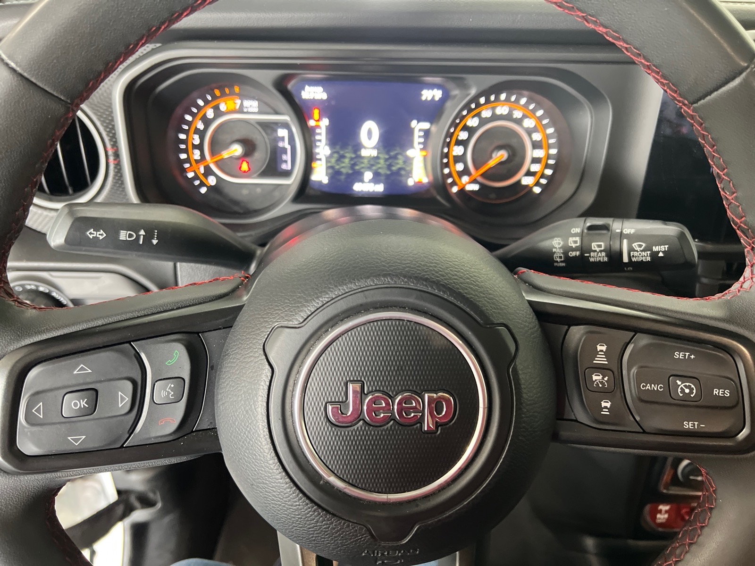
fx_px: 567
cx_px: 378
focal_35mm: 26
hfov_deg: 67.3
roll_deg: -3.1
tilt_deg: -32.9
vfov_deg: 53.1
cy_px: 283
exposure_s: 1/30
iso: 1000
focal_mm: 5.7
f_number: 1.5
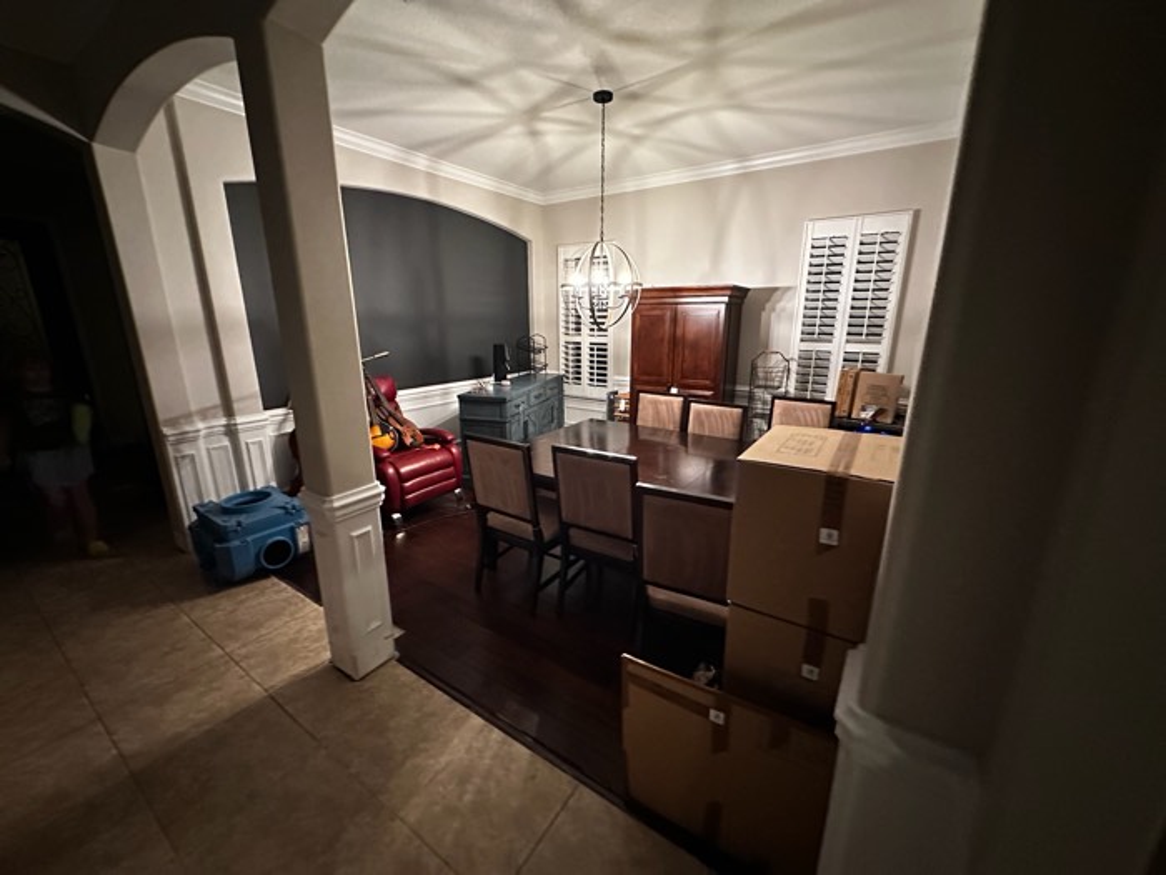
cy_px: 438
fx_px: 472
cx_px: 583
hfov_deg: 102.1
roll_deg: -0.7
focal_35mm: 14
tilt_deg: -12.5
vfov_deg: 85.7
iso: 1250
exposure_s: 1/40
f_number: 2.2
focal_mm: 2.22
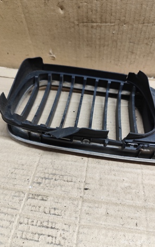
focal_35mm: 25
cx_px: 81
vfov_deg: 72.5
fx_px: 169
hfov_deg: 49.3
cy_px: 125
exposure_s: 1/100
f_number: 1.65
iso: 400
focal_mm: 6.19
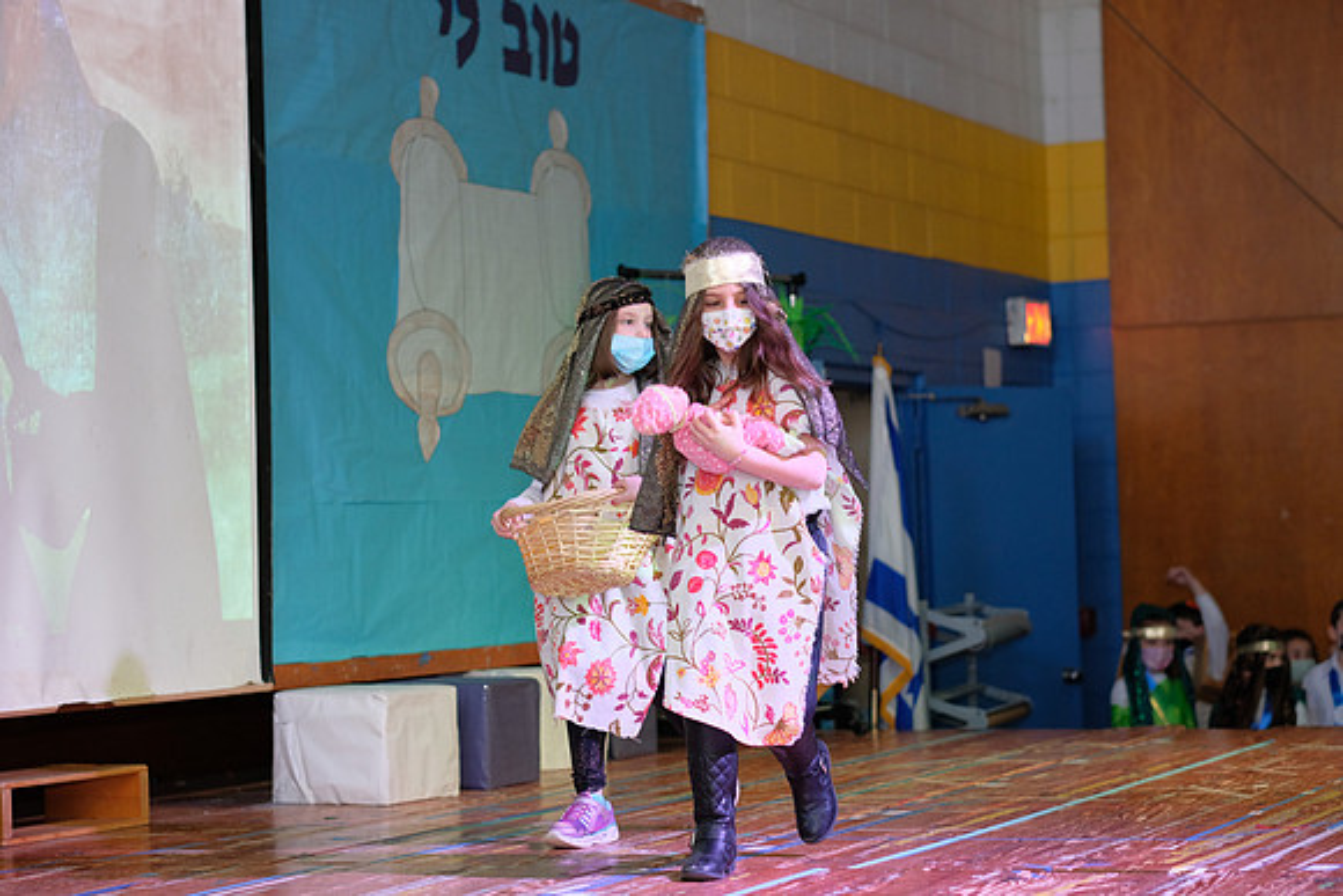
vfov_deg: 16.3
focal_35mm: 84
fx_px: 3134
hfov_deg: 24.2
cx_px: 672
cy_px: 448
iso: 800
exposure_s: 1/180
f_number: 2.2
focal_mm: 56
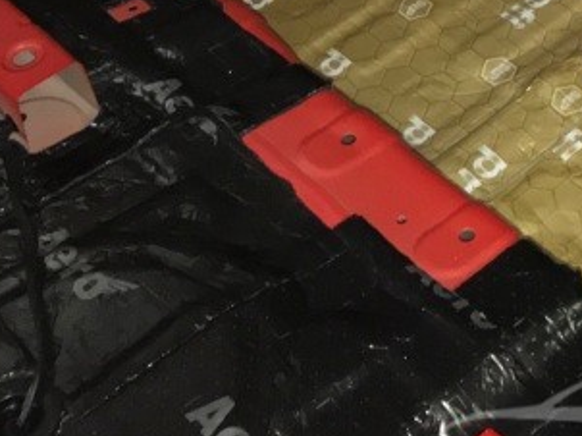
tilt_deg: -36.3
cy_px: -239
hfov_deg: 18.1
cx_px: 912
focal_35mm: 95
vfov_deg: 14.4
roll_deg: -2.6
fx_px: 1596
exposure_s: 1/17
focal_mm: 3.99
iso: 80
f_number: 1.8
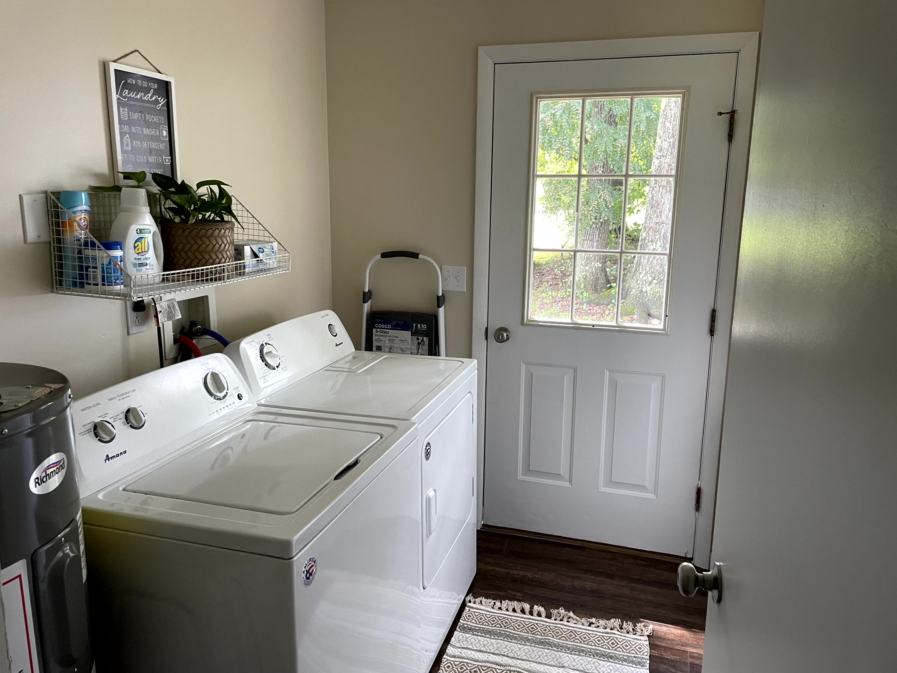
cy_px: 336
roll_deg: -0.7
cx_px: 448
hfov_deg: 67.3
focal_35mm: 26
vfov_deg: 53.1
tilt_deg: -10.9
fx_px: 674
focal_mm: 4.2
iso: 125
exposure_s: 1/60
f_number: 1.6
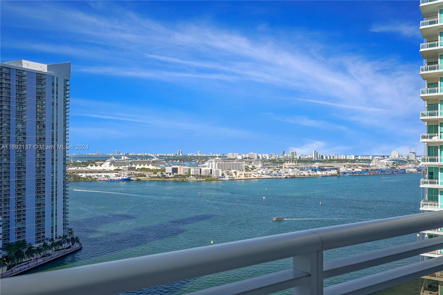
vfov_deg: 43.6
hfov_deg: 61.9
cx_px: 222
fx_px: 369
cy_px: 148
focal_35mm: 30
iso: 500
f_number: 7.1
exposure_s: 1/2000
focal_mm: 20
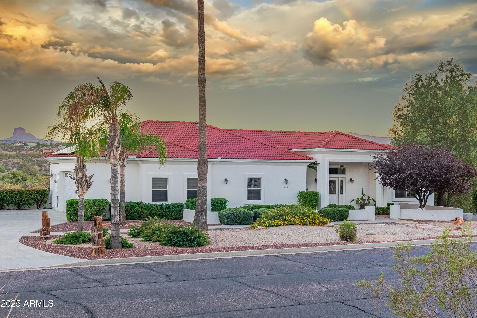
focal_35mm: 55
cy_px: 159
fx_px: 729
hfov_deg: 36.2
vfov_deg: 24.6
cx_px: 238
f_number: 8
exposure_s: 1/400
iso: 160
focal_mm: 37
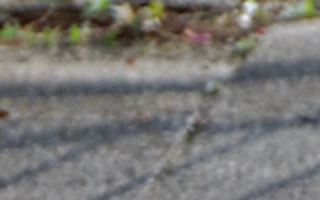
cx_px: -240
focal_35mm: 1532
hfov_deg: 1.4
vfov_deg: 0.9
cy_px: 742
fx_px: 13361
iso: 800
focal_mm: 200
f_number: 9
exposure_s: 1/320
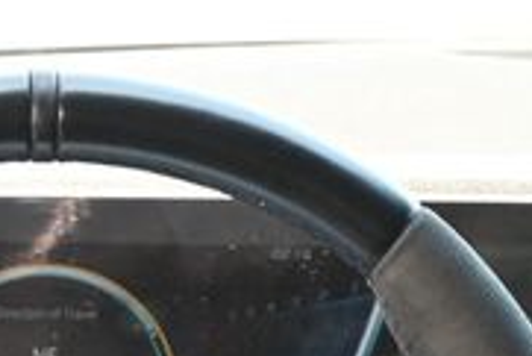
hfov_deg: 12.6
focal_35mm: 162
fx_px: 2391
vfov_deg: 8.2
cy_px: 621
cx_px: 32
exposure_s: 1/125
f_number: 4.8
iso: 900
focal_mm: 30.5
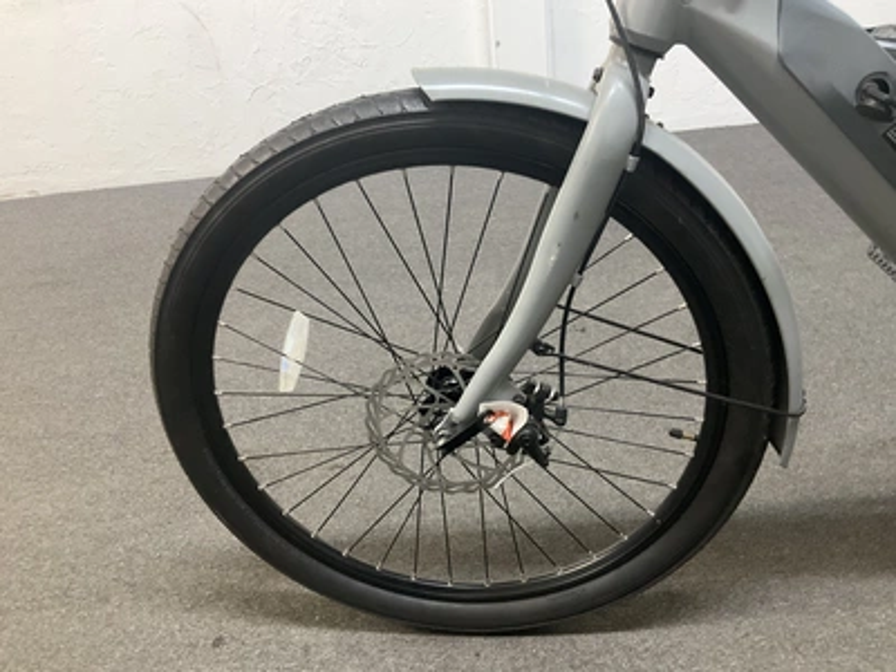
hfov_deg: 61.7
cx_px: 448
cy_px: 336
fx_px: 751
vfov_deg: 48.2
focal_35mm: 29
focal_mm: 3
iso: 320
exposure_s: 1/30
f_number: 1.8
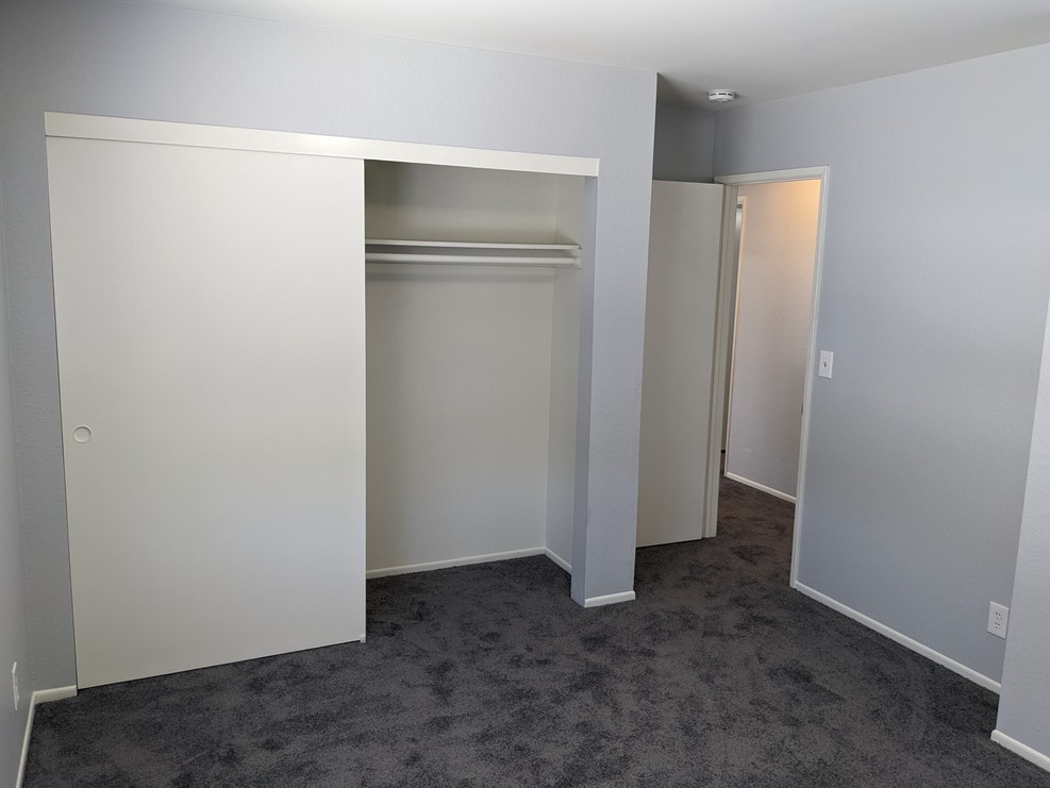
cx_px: 537
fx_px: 850
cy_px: 384
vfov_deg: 49.8
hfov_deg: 63.4
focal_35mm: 28
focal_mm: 4.38
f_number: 1.73
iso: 90
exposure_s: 1/60
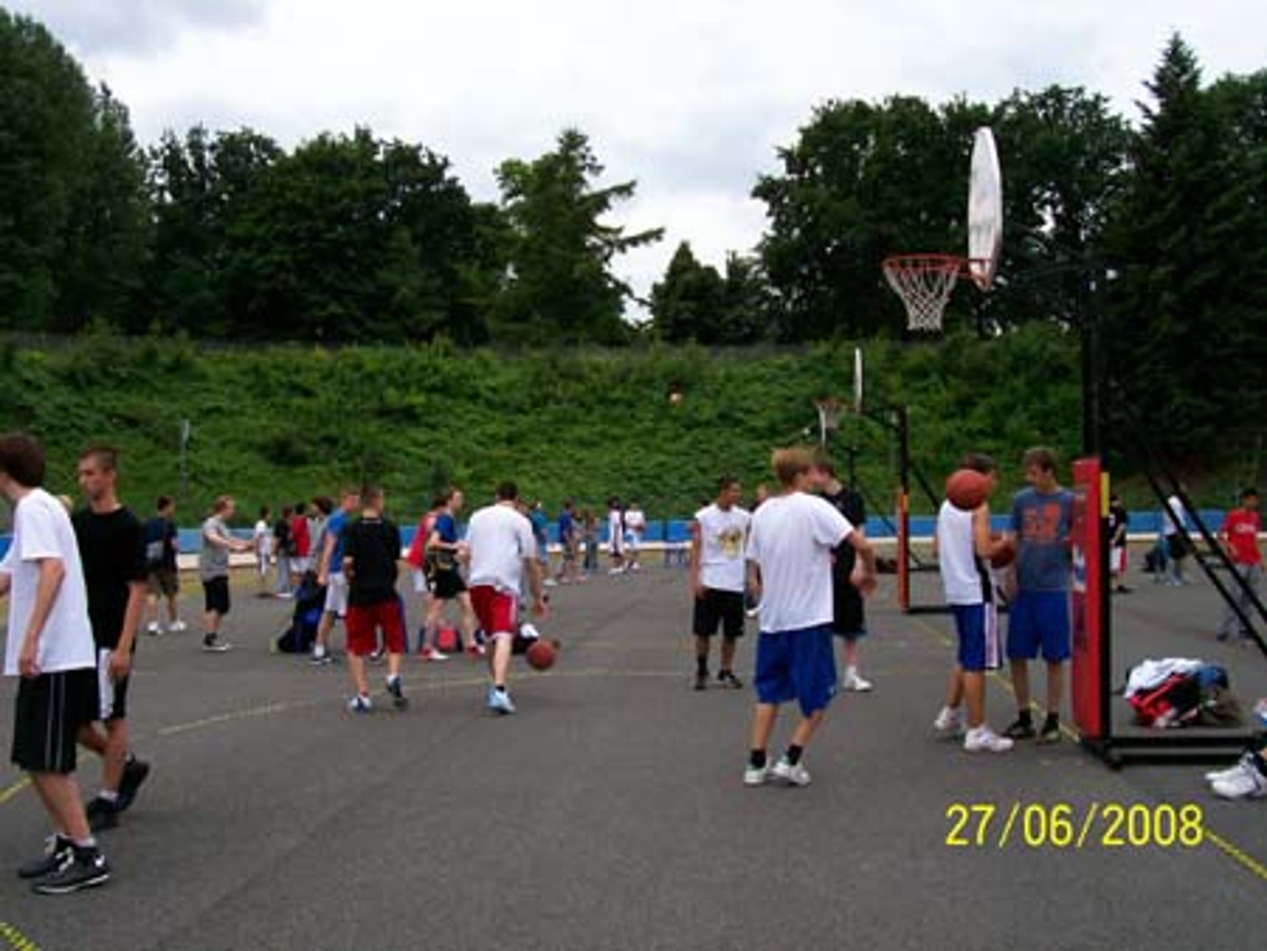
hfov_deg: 44.8
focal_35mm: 42
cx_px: 634
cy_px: 476
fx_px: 1538
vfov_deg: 34.4
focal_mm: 7
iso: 80
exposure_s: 1/575
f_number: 2.9
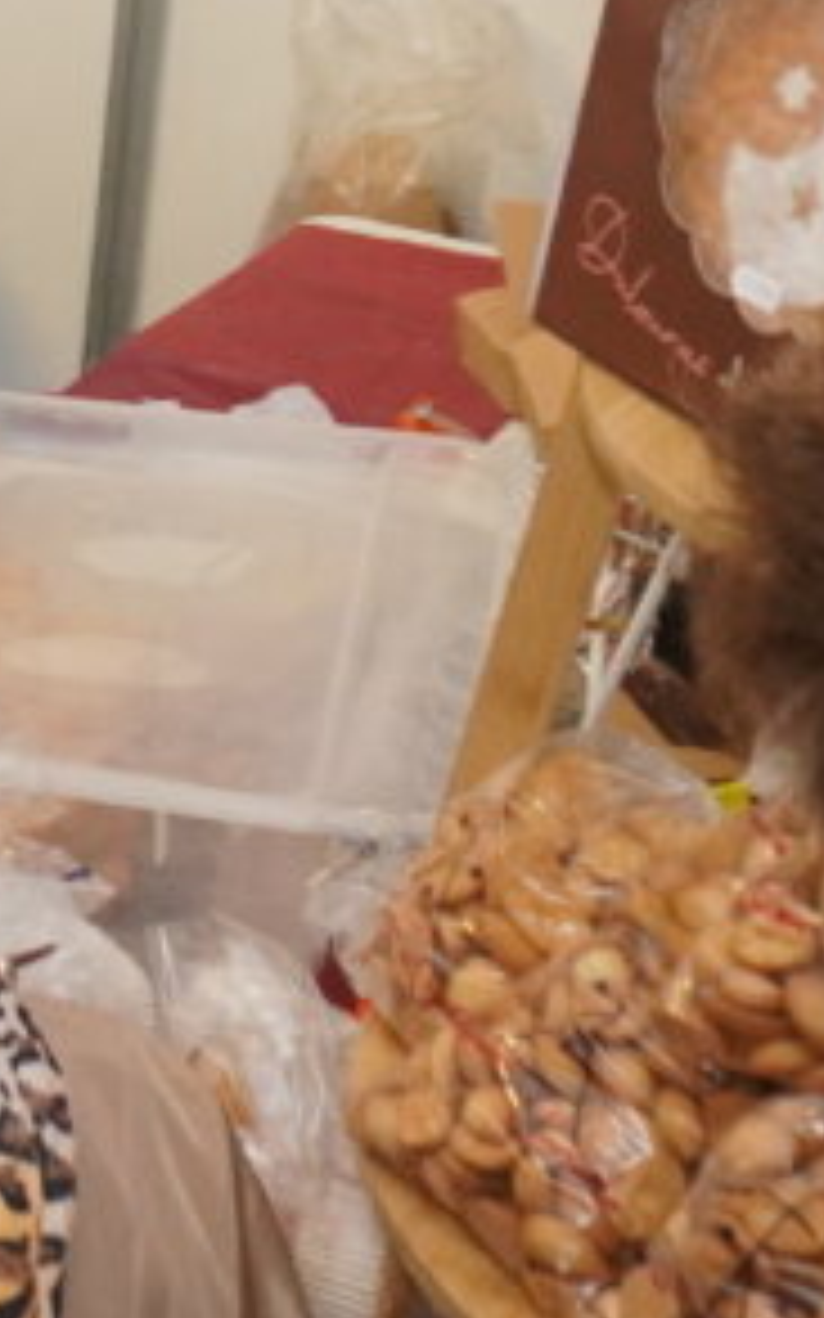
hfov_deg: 10.2
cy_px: -286
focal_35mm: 107
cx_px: -1297
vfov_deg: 18.4
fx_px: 3846
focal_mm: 16
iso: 1250
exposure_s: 1/160
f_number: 4
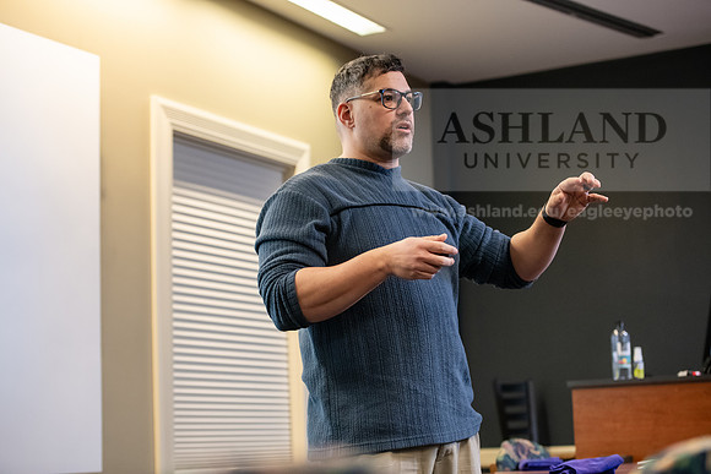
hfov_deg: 28.8
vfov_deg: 19.5
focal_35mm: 70
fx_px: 1383
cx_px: 356
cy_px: 237
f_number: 3.2
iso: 2500
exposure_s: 1/200
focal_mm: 70
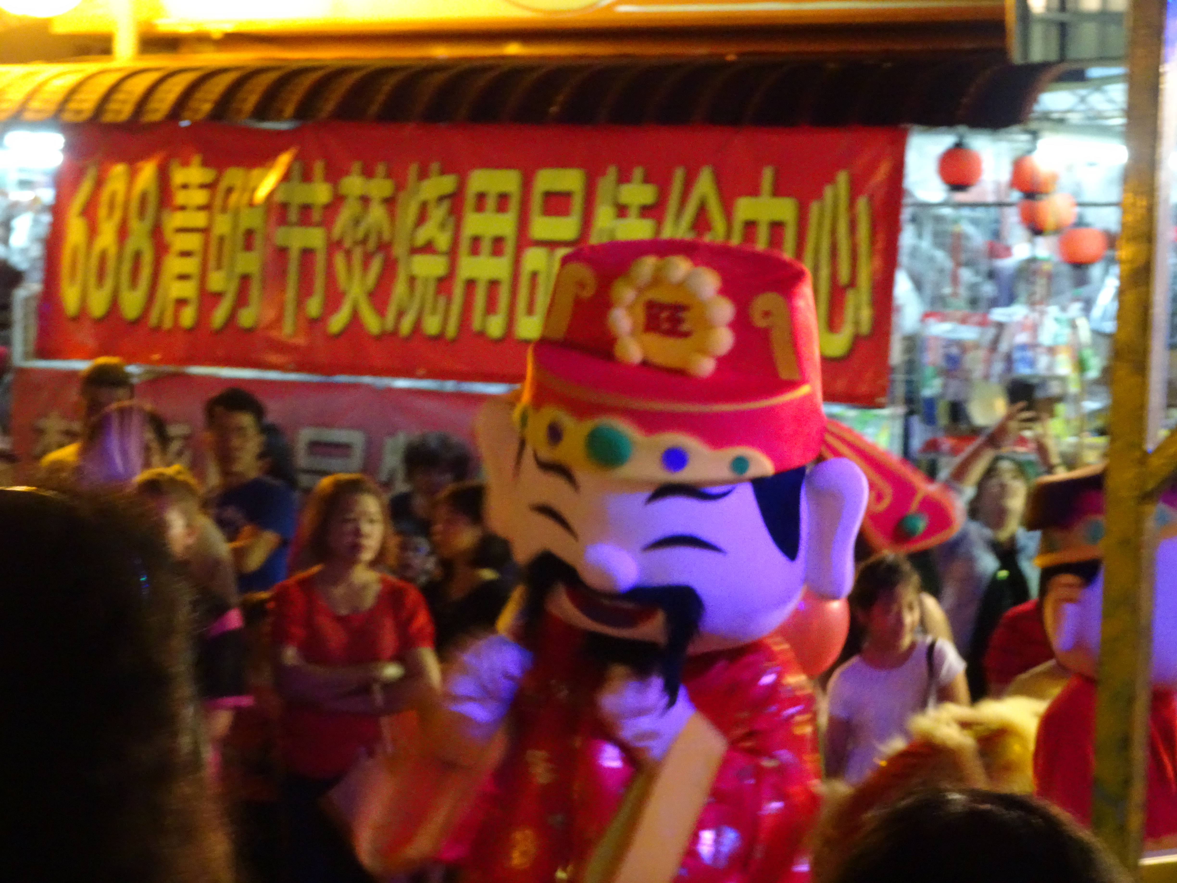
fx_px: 3570
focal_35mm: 105
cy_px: 442
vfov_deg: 14.1
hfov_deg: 18.7
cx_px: 588
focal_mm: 17.97
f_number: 5
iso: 1250
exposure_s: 1/15
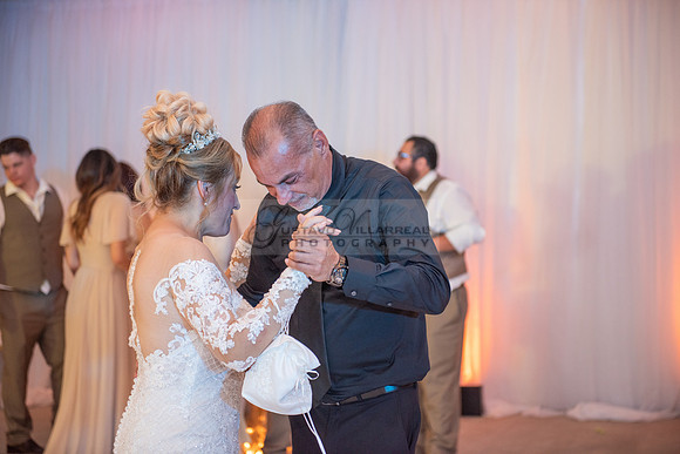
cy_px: 227
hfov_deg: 28.8
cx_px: 340
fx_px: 1322
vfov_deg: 19.5
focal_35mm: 70
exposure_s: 1/160
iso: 1000
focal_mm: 70
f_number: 2.8
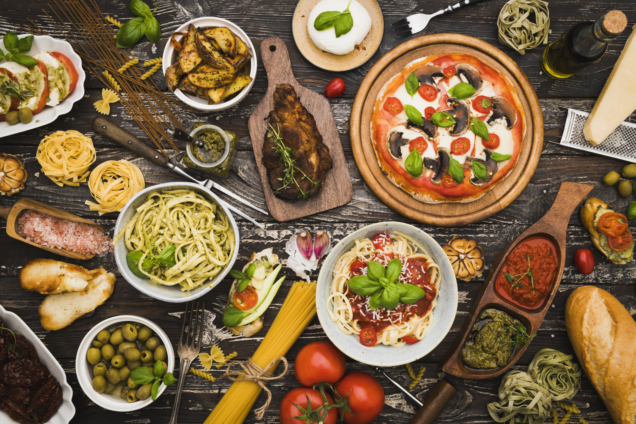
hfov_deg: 41.1
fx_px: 848
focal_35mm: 48
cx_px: 318
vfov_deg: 28.1
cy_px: 212
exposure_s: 1/125
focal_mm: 48
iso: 100
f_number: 14
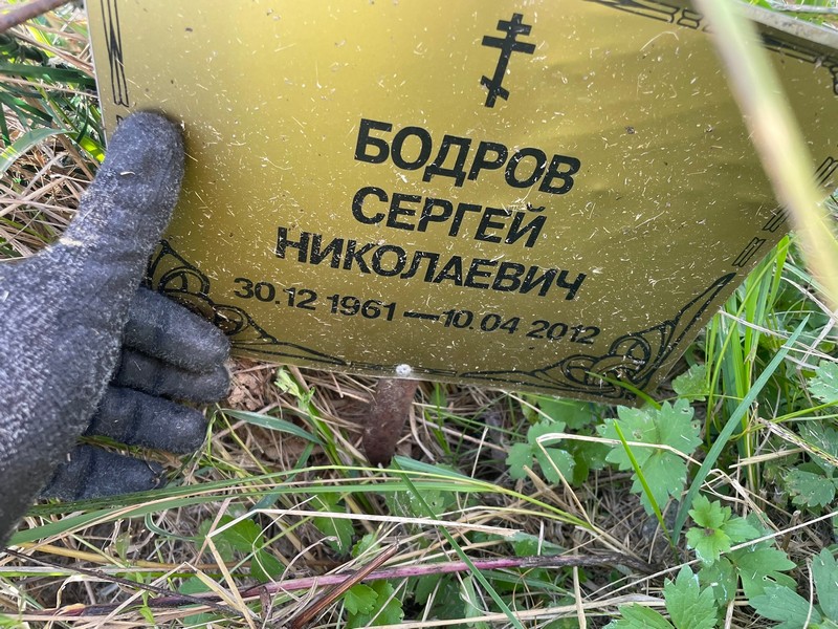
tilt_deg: -38.2
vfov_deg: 53.1
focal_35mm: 26
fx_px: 629
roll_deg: +32.9
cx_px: 419
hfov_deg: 67.3
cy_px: 314
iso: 100
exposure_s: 1/121
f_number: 1.6
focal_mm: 4.2
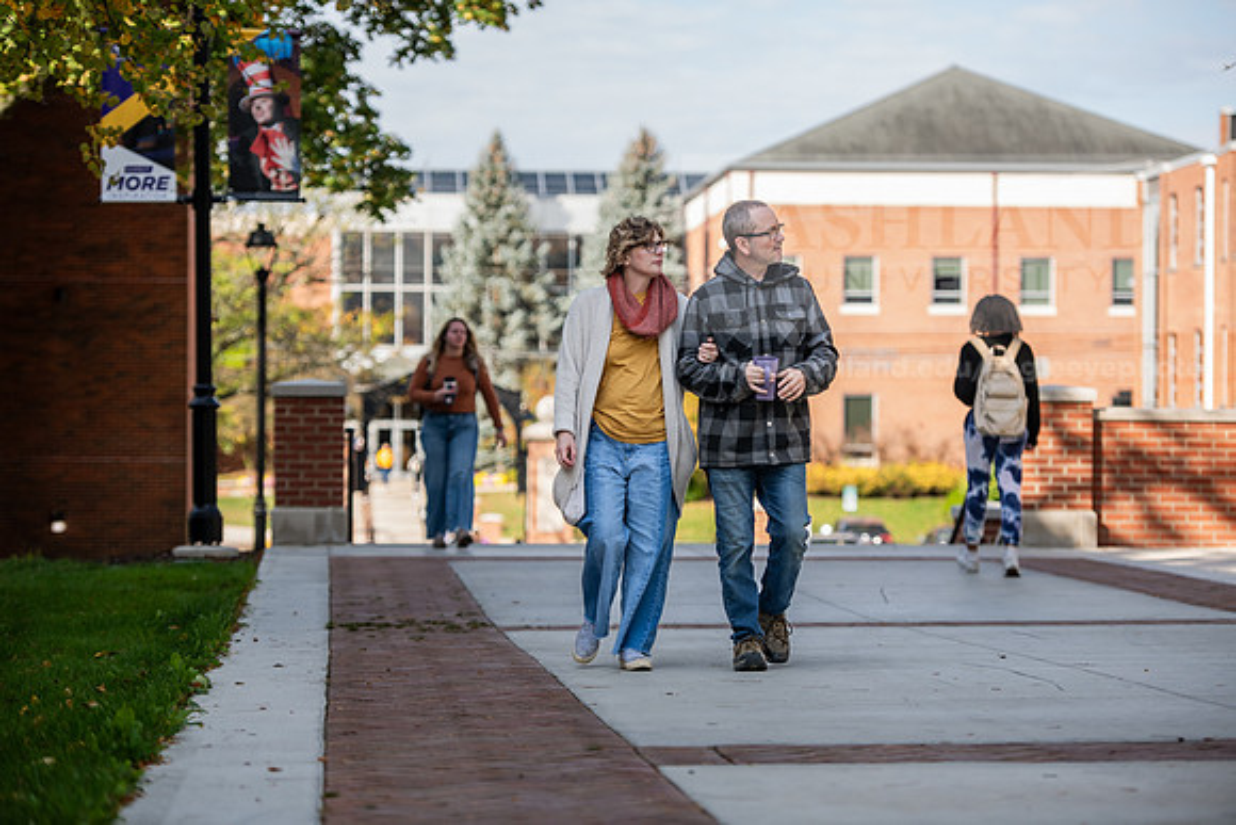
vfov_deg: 12.5
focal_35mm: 110
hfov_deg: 18.6
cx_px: 618
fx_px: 3777
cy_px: 412
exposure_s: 1/400
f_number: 3.2
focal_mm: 110
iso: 100
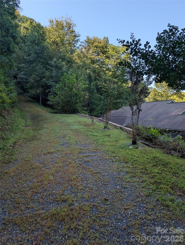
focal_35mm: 24
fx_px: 171
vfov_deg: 71.5
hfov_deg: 56.9
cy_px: 122
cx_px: 92
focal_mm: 6.9
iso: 21
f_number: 1.68
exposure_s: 1/339
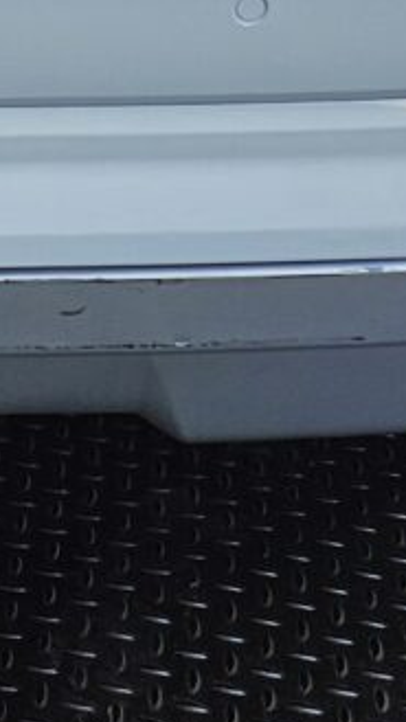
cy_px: -353
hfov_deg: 9.6
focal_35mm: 122
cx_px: -228
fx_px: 2336
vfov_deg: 16.1
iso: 25
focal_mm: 6.3
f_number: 1.7
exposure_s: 1/180
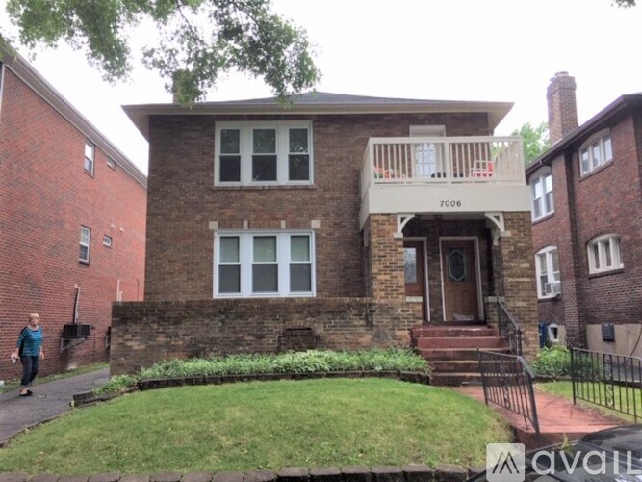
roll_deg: +0.5
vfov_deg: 48.2
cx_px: 321
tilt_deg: +8.8
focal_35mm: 29
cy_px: 241
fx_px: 538
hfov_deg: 61.7
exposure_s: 1/120
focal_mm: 4.15
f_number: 2.2
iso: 40
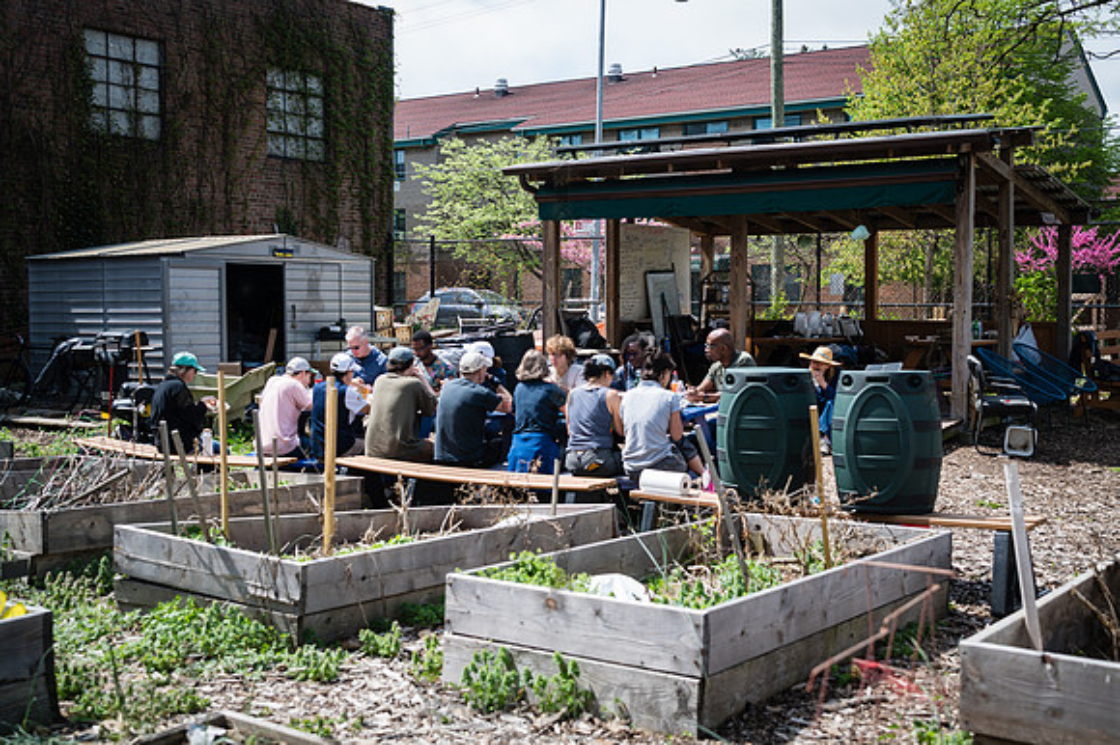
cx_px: 560
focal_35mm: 41
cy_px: 372
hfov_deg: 47.0
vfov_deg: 32.3
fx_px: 1288
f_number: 3.5
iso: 100
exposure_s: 1/640
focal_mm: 41
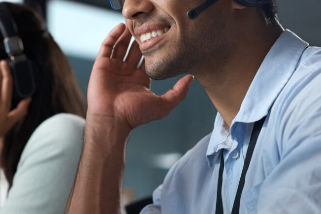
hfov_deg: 16.4
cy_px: 100
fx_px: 1106
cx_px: 66
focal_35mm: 124
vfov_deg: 11.1
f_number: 2.2
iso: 320
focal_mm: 50
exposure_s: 1/125
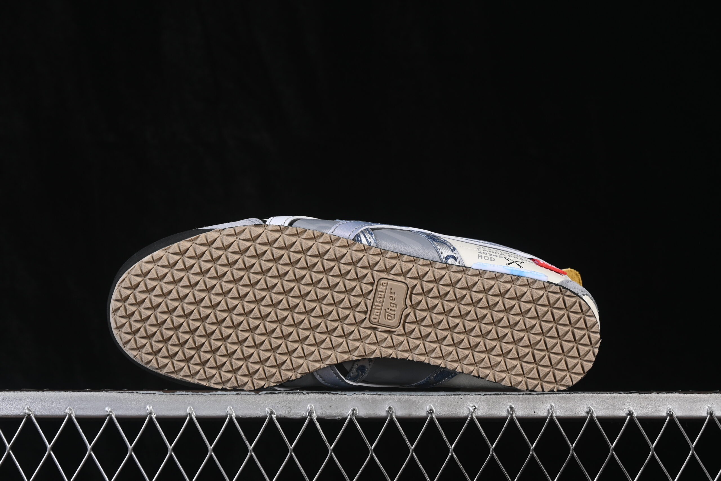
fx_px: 1502
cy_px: 240
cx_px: 360
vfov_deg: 18.2
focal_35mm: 75
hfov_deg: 27.0
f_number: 8
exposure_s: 1/80
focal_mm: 50
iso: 160
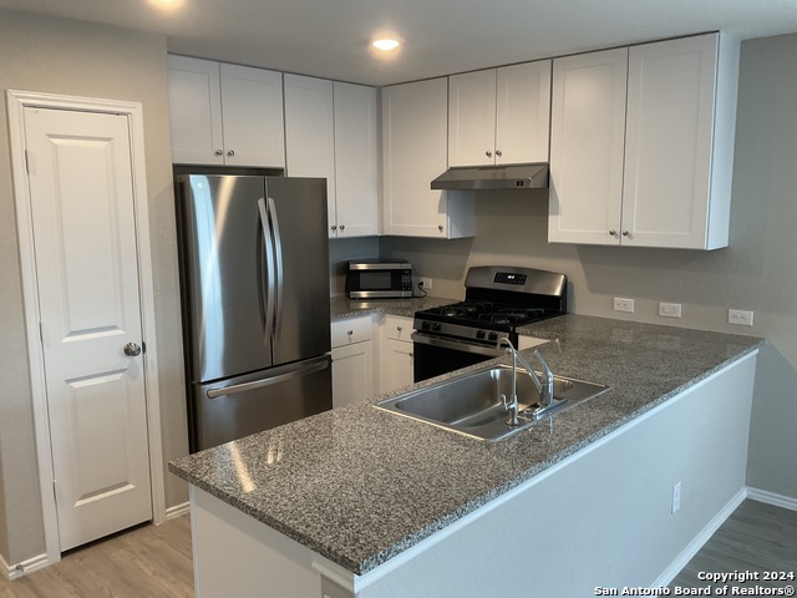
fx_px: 668
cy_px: 299
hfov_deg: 61.7
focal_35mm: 29
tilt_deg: -8.9
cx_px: 398
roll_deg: -0.6
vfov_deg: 48.2
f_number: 1.8
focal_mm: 3
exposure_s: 1/60
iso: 64
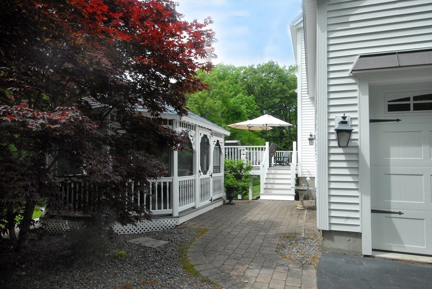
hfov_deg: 73.7
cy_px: 144
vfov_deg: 53.3
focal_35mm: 24
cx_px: 216
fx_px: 288
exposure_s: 1/100
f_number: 14
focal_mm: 16
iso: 500
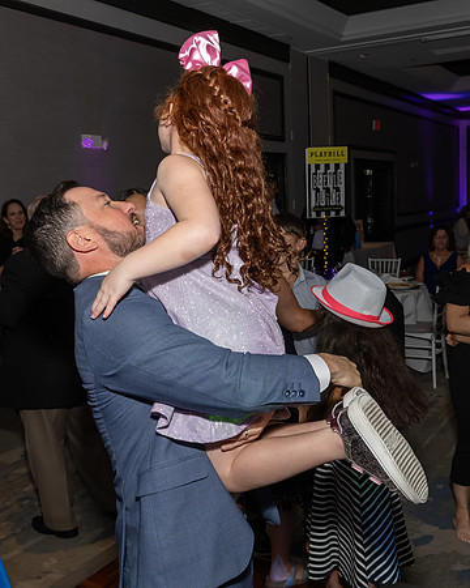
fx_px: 664
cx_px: 235
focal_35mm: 38
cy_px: 278
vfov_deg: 47.7
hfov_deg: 39.0
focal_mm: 17
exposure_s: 1/250
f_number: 7.1
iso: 1000
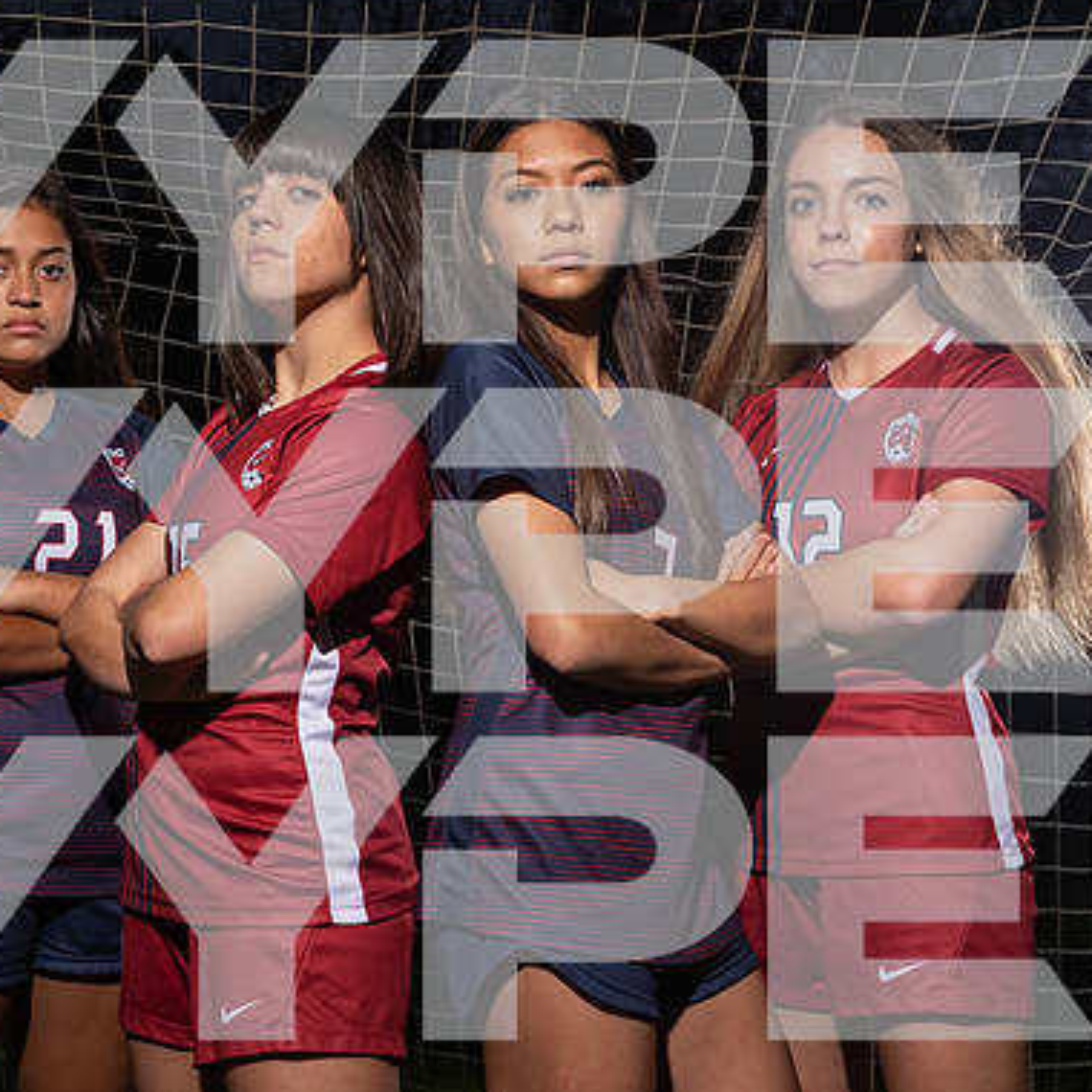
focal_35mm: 61
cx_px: 376
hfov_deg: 28.0
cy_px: 542
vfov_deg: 28.2
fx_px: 2177
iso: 250
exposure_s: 1/250
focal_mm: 47
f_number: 8
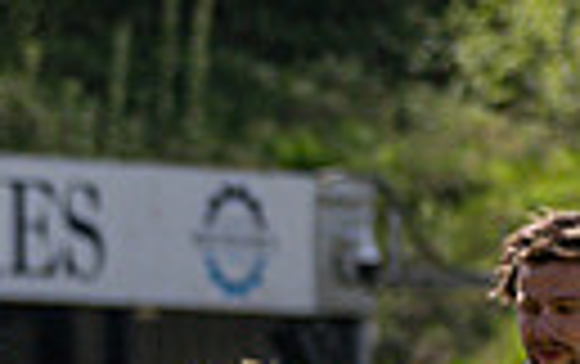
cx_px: -393
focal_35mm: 716
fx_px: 11333
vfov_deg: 1.8
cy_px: 512
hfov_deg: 2.9
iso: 400
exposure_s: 1/8000
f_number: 2.5
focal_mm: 79
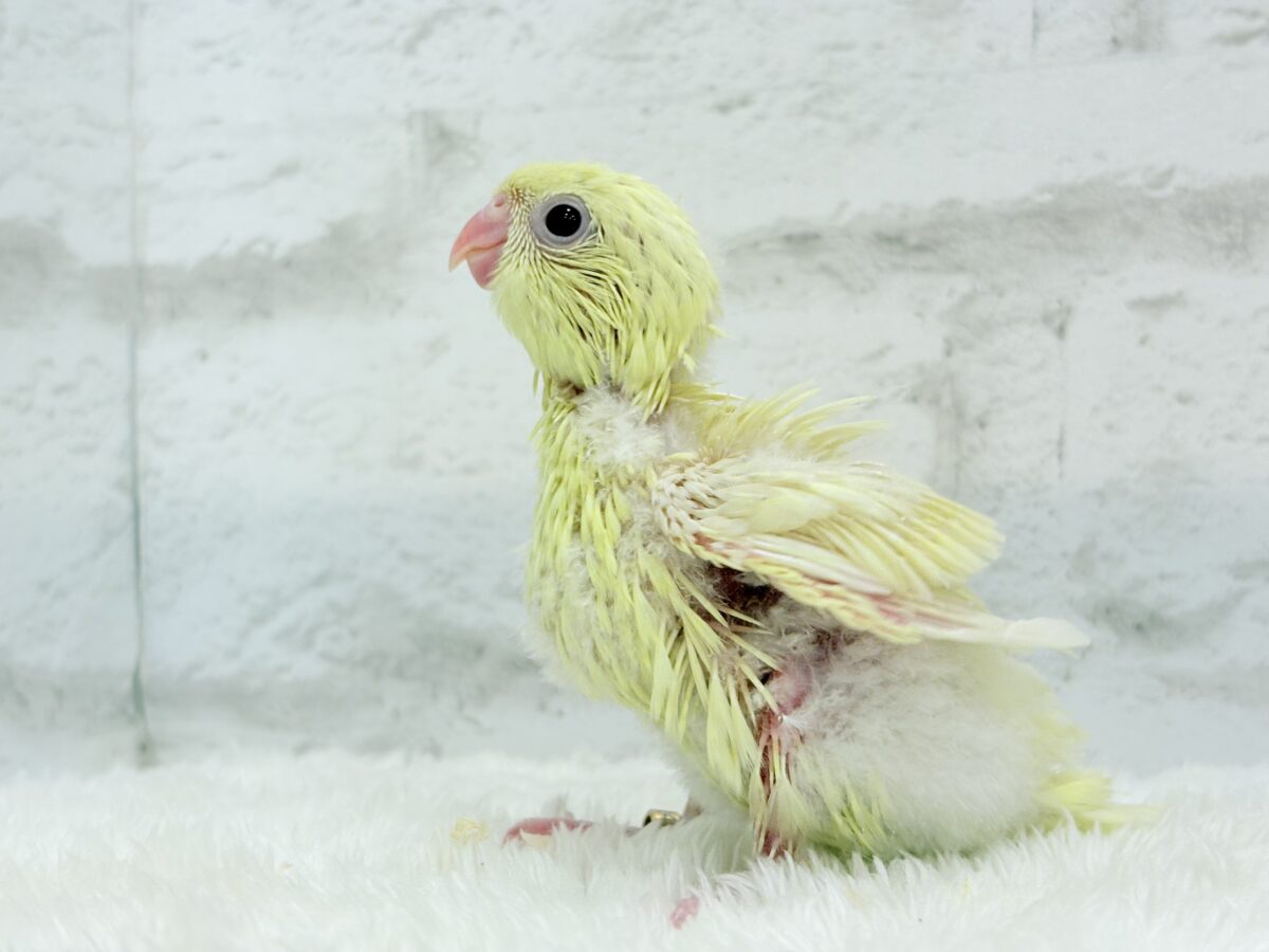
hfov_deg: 36.8
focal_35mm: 52
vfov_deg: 28.0
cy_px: 476
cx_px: 634
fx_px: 1906
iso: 64
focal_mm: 5.96
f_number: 1.6
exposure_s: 1/100
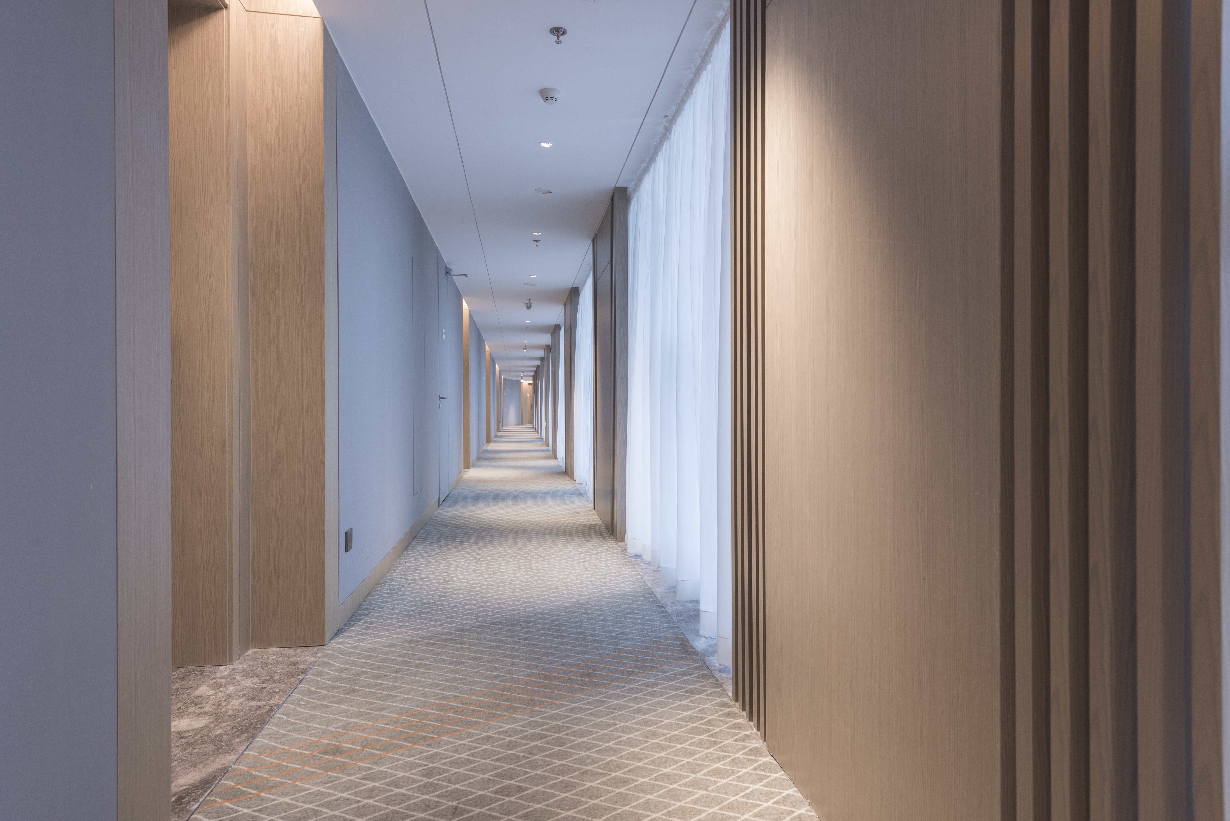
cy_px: 410
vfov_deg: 62.0
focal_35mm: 20
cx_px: 615
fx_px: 684
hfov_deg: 84.0
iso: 200
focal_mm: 20
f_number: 8
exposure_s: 1/8
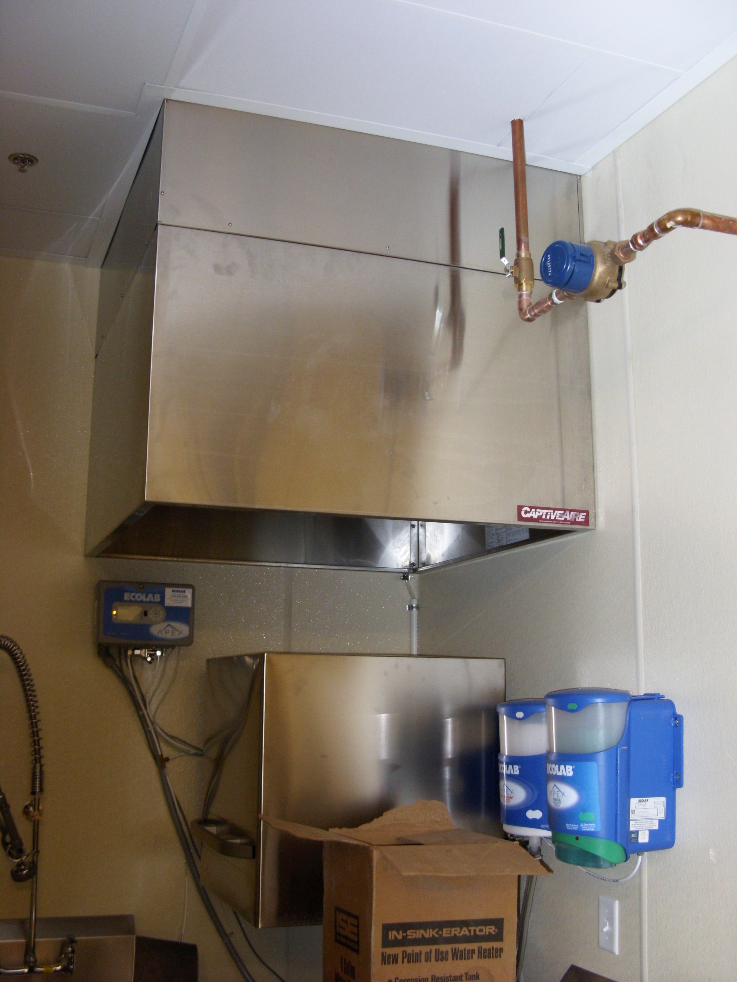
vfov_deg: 49.0
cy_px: 491
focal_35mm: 38
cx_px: 368
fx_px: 1079
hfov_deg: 37.7
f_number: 2.8
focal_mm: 6.3
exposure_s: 1/30
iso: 200
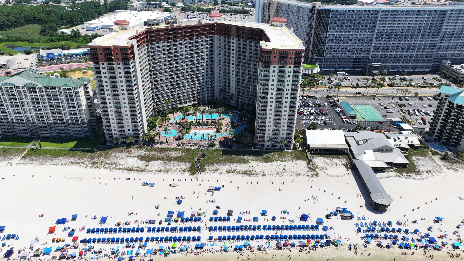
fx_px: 332
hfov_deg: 69.8
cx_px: 225
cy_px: 152
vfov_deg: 42.7
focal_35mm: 27
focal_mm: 12.29
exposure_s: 1/3200
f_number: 2.8
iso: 150
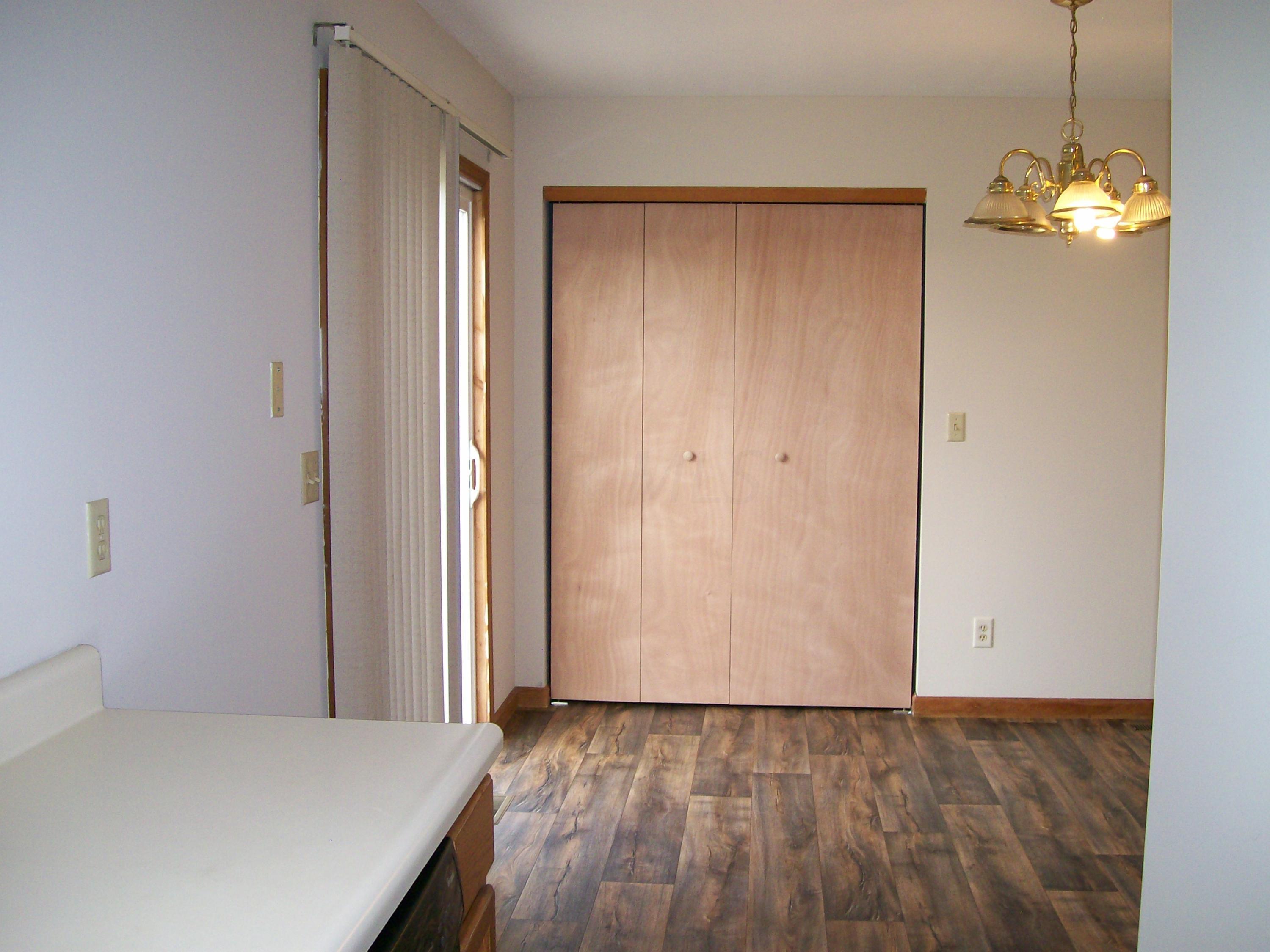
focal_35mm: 36
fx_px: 1321
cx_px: 635
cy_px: 476
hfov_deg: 51.4
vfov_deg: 39.7
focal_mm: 6
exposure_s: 1/64.2
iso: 140
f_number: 2.7
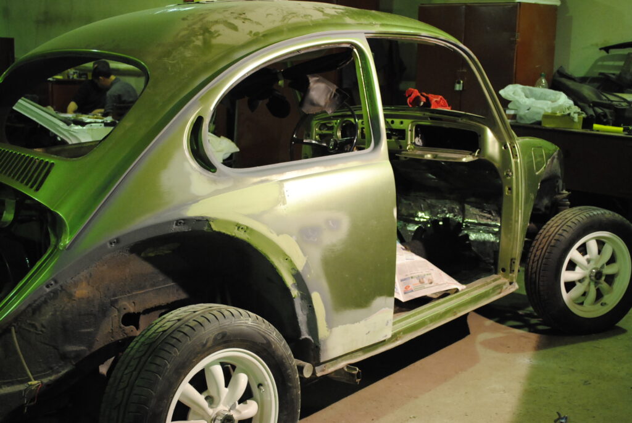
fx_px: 896
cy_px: 212
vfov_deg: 26.5
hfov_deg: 38.8
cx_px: 316
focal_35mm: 51
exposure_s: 1/30
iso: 900
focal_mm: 34
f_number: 5
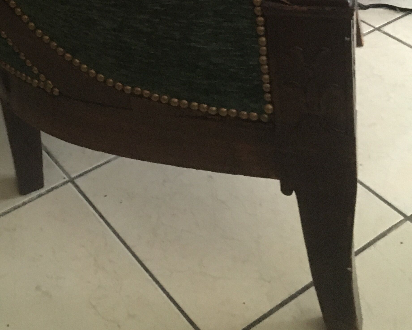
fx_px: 756
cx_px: 124
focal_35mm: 62
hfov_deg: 30.2
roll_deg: +2.4
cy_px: -80
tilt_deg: -23.9
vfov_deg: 22.4
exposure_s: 1/17
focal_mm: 4.15
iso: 400
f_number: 2.2
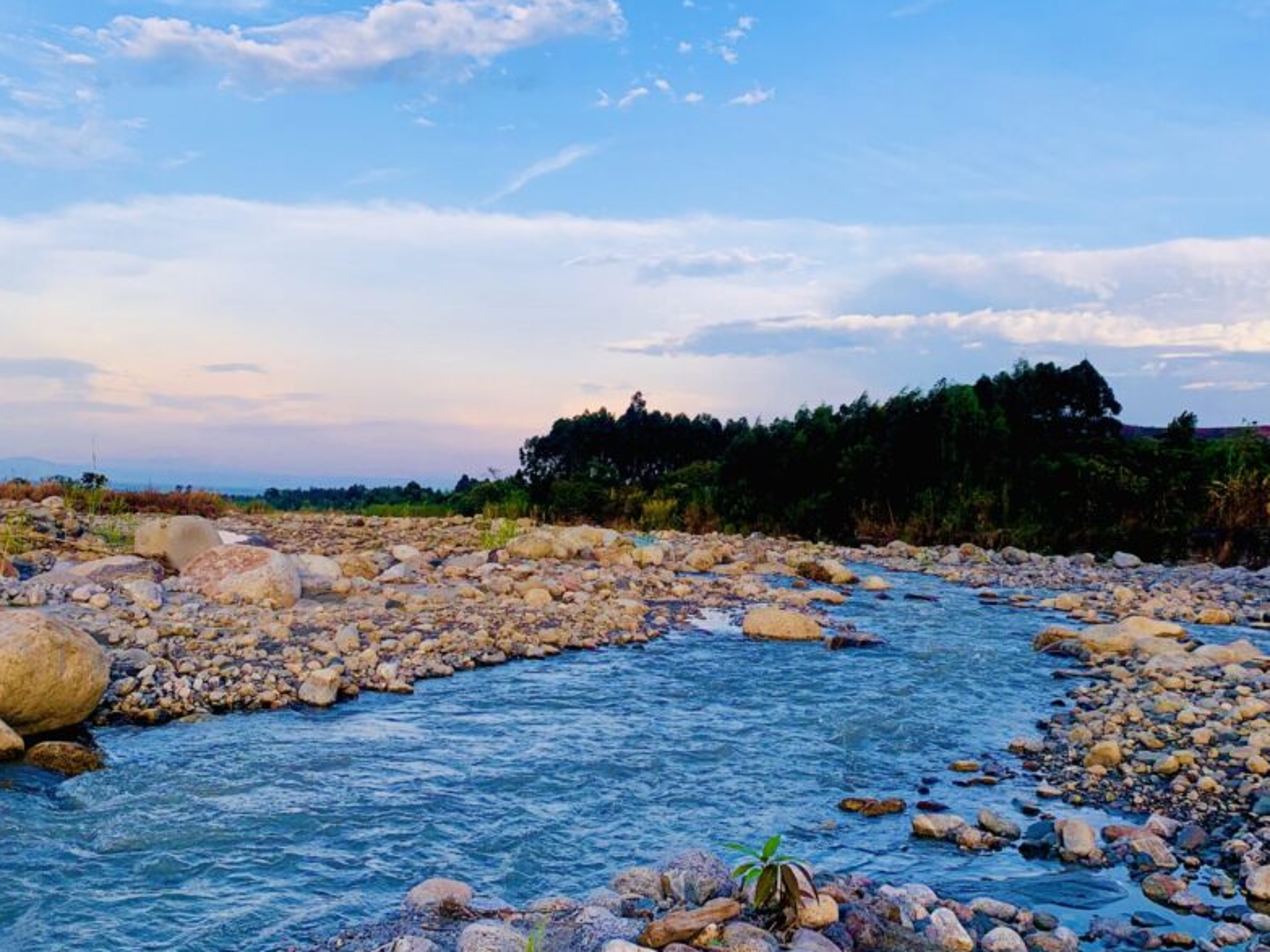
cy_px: 360
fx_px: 1247
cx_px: 660
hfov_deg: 53.9
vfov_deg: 41.5
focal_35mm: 34
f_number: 1.8
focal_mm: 4.25
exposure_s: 1/759
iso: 25
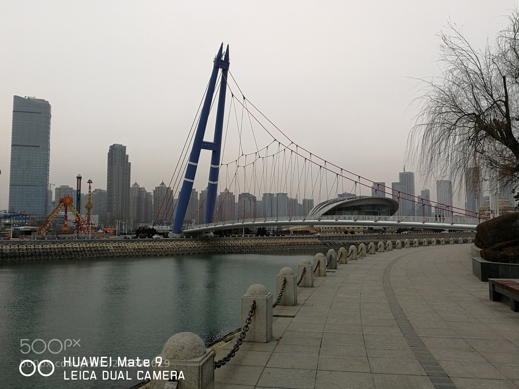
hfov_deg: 65.3
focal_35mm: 27
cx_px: 260
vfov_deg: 51.4
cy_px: 194
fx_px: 405
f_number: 2.2
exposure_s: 1/179
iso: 50
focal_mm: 3.95
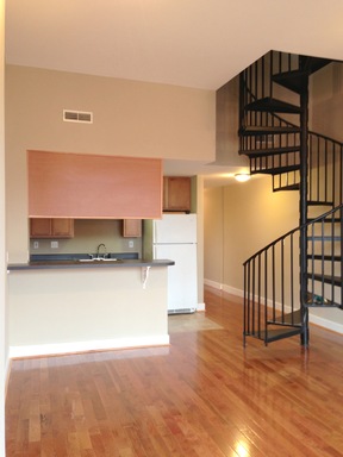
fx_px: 436
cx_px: 172
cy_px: 228
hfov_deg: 42.9
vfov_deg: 55.4
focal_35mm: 33
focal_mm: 4.13
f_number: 2.4
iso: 64
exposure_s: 1/20
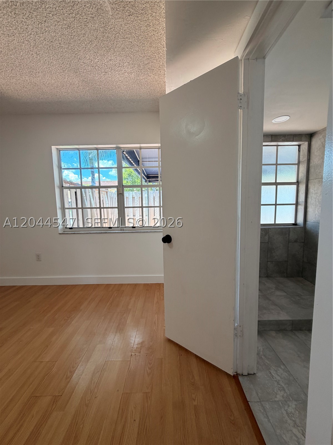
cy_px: 222
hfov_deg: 85.7
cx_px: 166
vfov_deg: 102.1
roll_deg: +1.0
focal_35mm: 14
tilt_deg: -5.3
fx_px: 180
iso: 100
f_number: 2.2
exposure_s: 1/120
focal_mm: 2.22
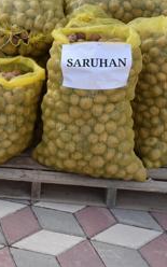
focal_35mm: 83
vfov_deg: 24.8
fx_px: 604
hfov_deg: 14.9
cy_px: 92
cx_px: -64
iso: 360
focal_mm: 22
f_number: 8
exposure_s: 1/500
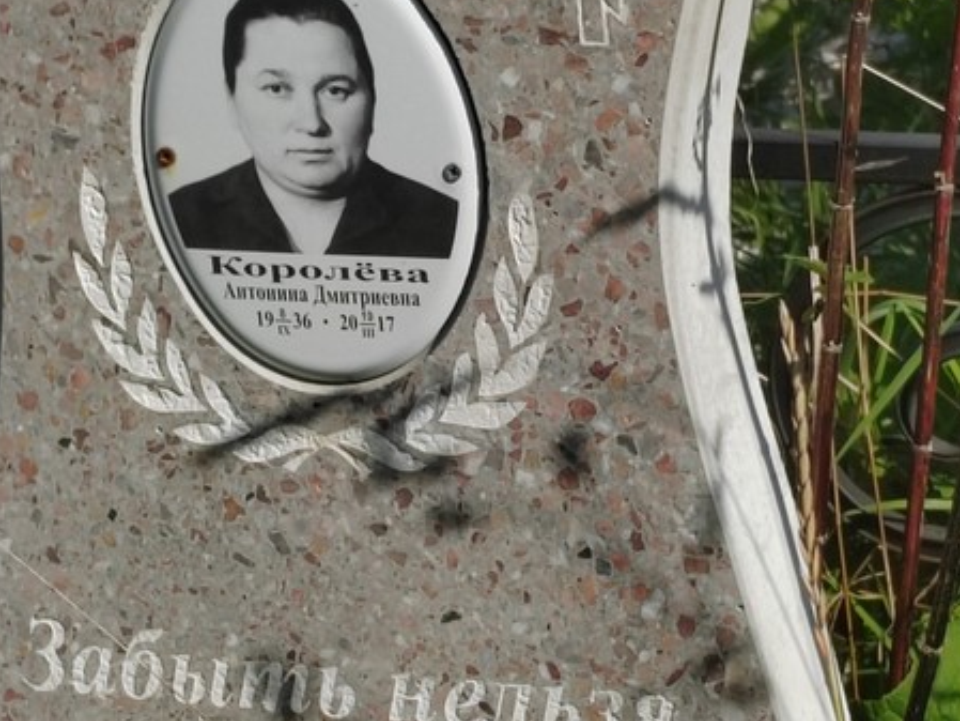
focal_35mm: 155
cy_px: 340
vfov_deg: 9.6
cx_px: 492
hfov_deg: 12.7
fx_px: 4300
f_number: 1.9
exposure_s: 1/2000
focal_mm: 5.52
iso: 100
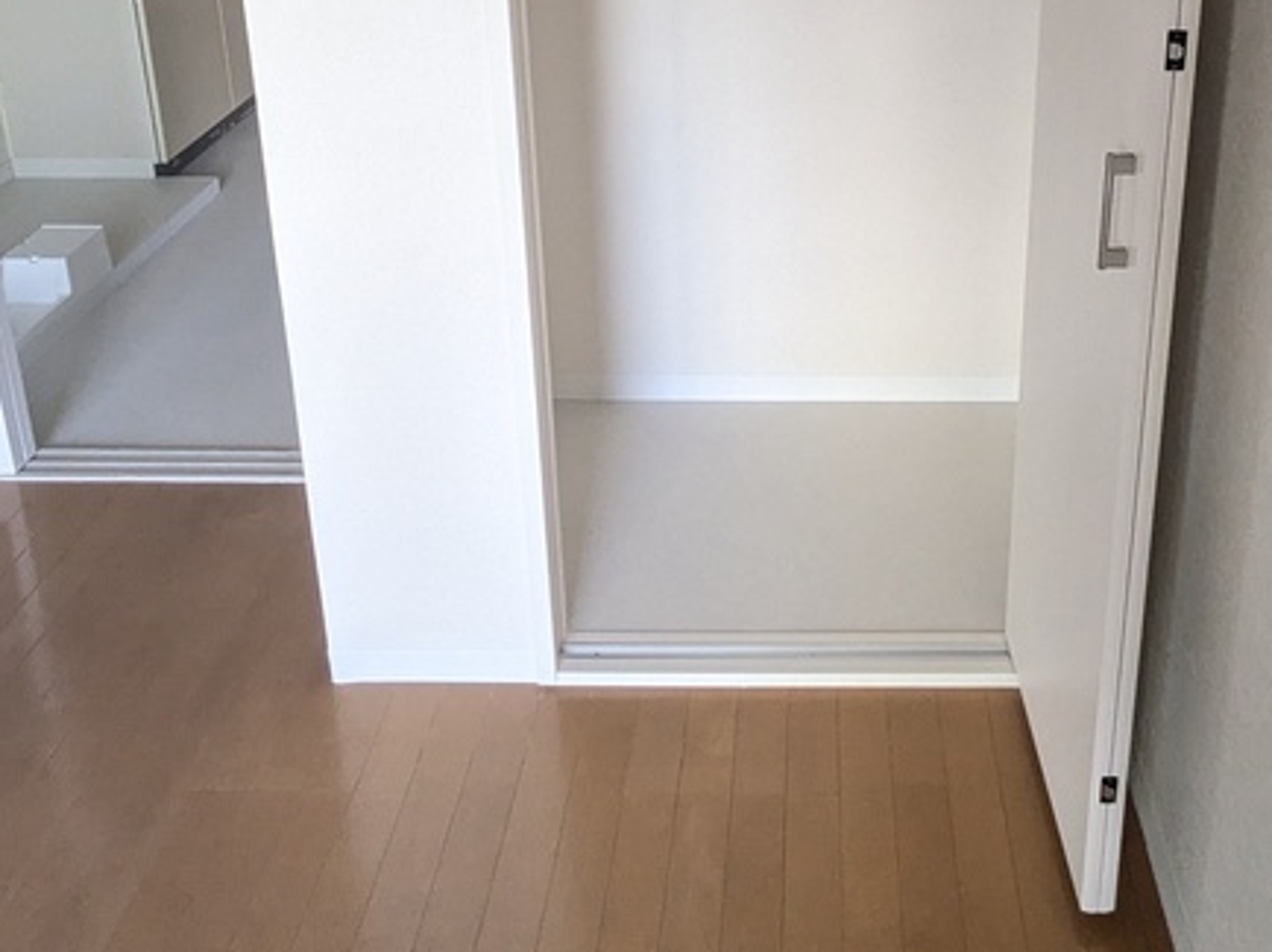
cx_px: 818
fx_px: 1138
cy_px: -59
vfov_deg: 38.7
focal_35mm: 31
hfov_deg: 57.4
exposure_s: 1/120
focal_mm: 1.83
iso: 315
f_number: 2.2
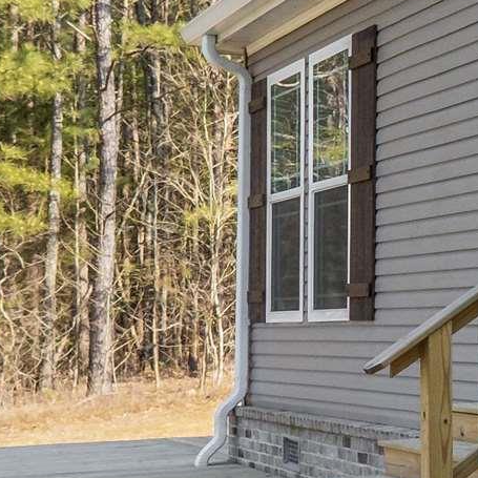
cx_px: 980
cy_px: 336
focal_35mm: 86
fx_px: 1344
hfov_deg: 15.6
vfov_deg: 20.1
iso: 800
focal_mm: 10
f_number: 8
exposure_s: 1/250
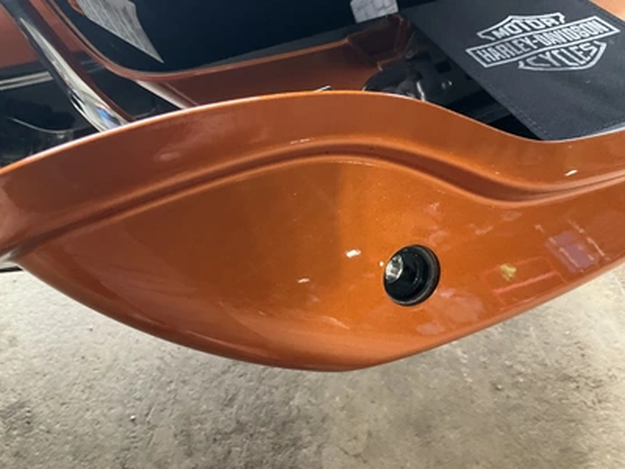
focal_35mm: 29
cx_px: 312
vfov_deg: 48.2
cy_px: 234
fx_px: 524
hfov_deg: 61.7
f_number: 1.8
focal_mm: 3
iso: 200
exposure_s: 1/60
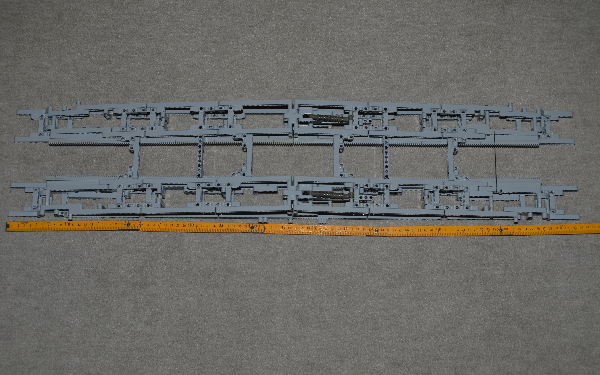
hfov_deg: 41.1
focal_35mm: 49
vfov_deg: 26.3
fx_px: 801
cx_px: 299
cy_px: 199
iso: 100
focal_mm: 32
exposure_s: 1/60
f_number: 8
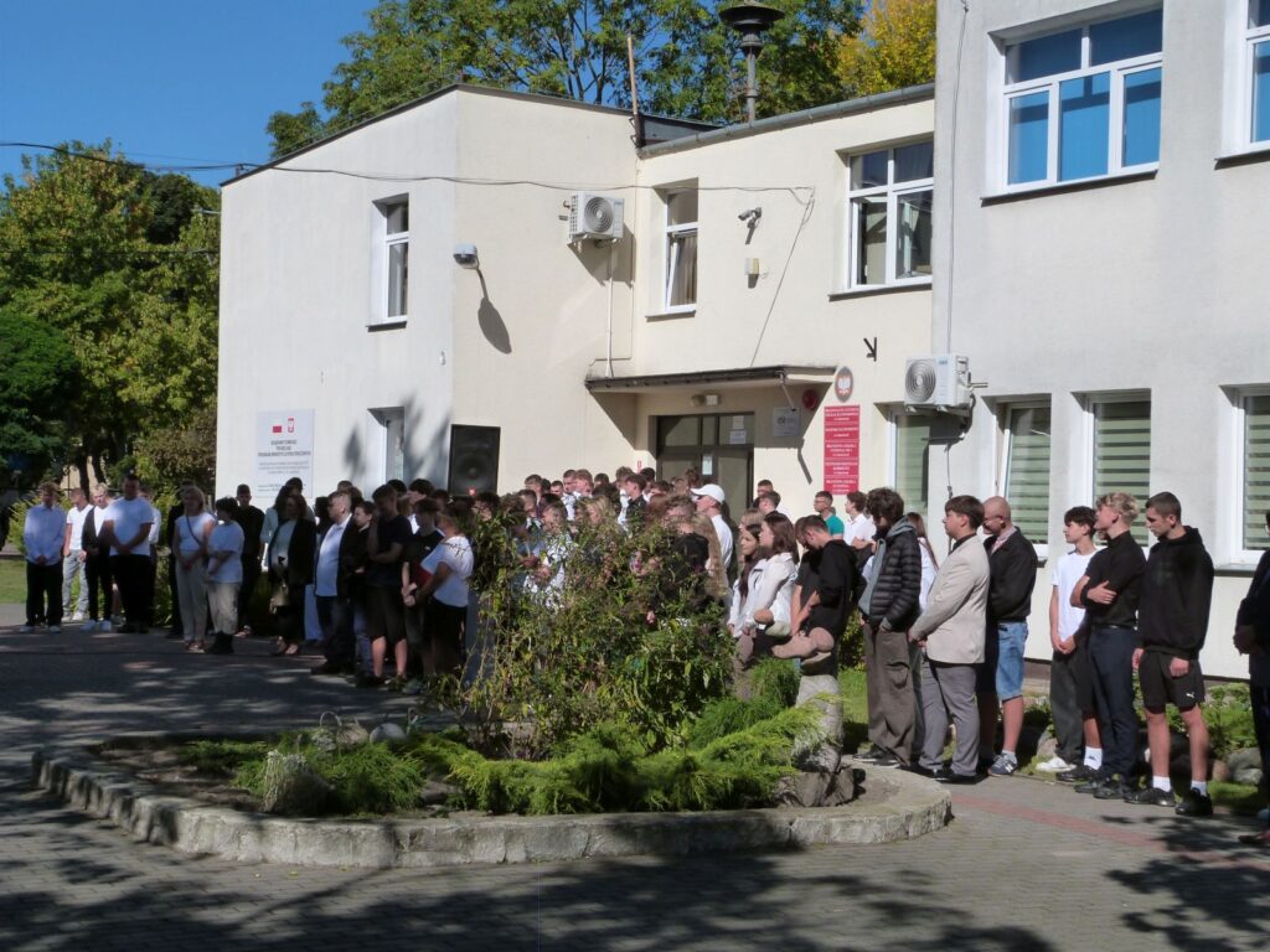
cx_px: 635
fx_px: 2055
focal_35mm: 56
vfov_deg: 26.1
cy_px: 476
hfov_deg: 34.3
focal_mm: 10
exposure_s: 1/800
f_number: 5.6
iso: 160
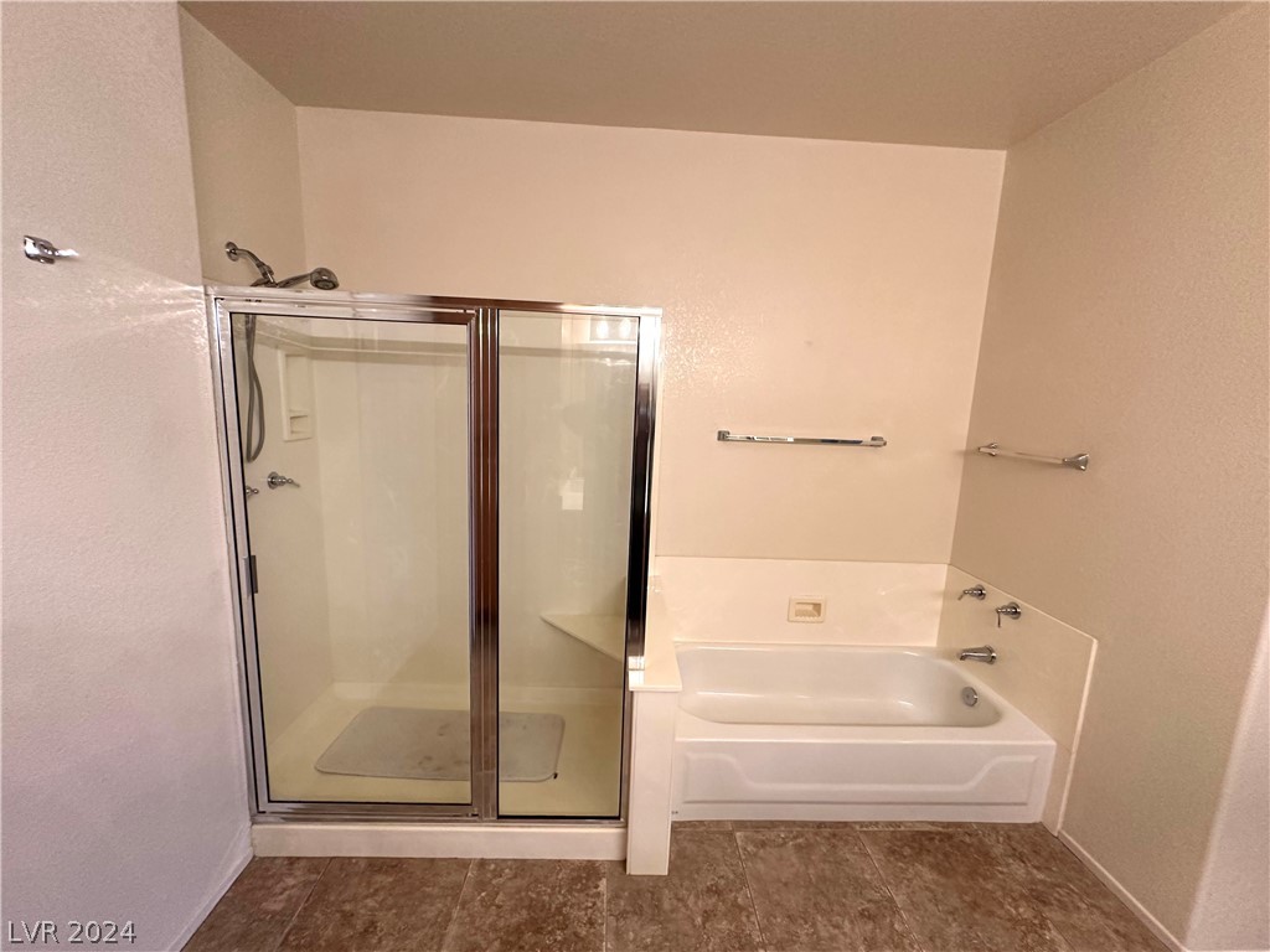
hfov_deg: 102.1
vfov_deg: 85.7
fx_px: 514
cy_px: 476
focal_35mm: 14
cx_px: 635
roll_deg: -2.5
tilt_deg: -7.8
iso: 320
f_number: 2.2
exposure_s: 1/120
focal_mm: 2.22
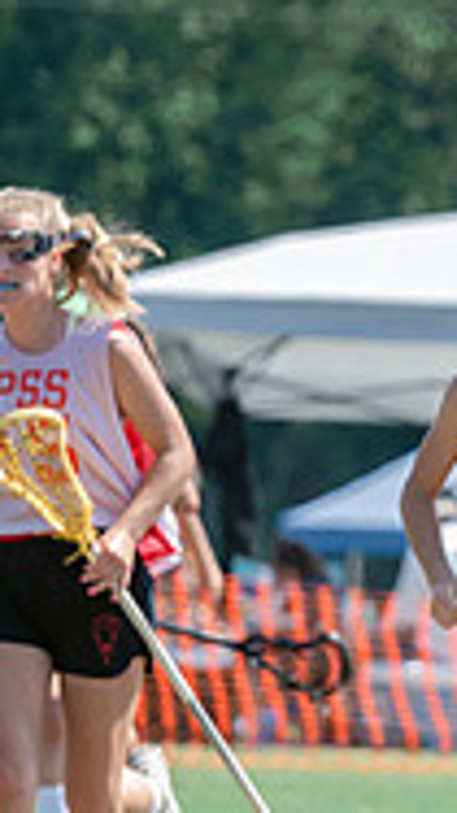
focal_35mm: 917
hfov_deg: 1.3
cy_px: 642
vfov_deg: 2.4
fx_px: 19782
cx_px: 1457
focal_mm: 185
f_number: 4.5
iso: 400
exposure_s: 1/1250
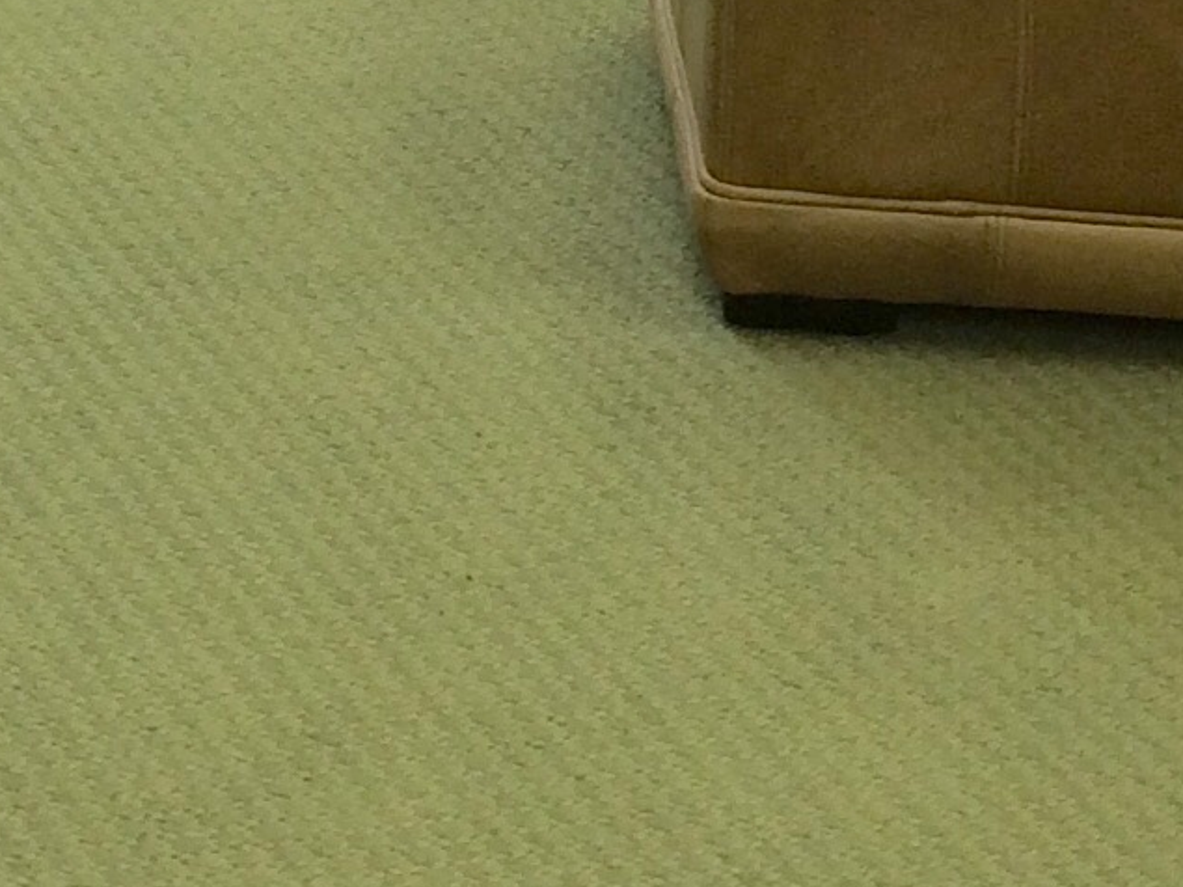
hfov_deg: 12.8
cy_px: -874
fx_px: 5091
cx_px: -412
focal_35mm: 149
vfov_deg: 9.3
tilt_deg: -12.0
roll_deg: -1.1
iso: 32
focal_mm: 4.15
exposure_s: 1/41
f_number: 2.2
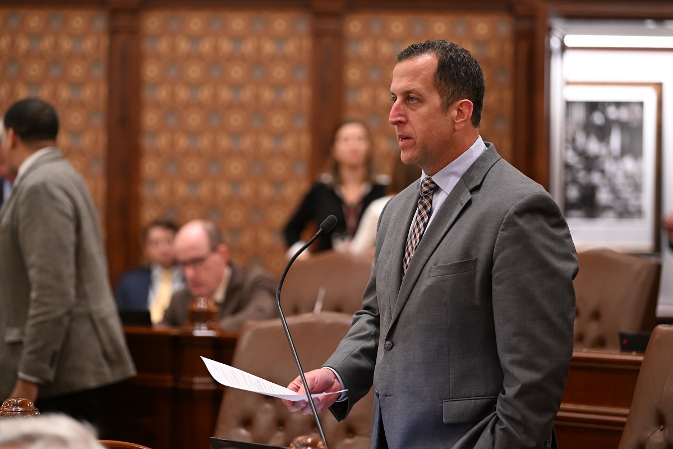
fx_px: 2524
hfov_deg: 15.2
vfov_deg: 10.2
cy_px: 224
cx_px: 336
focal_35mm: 135
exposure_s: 1/160
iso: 3200
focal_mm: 135
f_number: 2.8
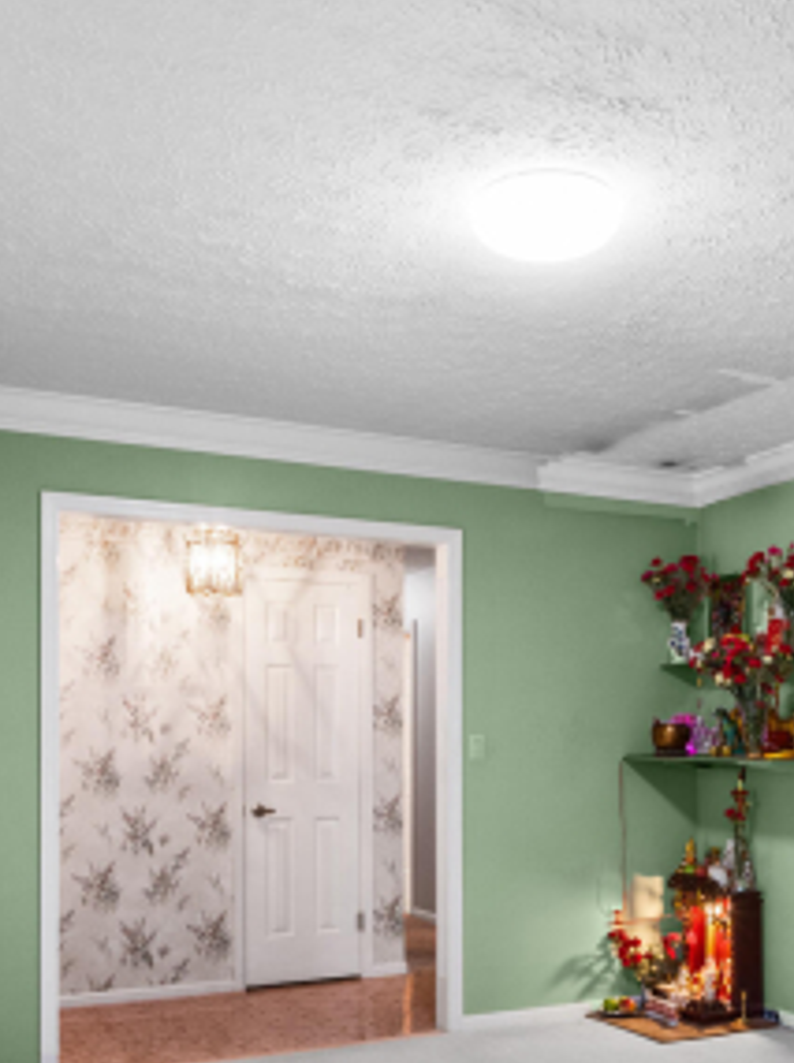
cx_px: 529
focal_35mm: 40
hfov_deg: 35.6
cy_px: 750
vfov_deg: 45.9
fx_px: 1223
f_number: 9
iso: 400
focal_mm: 10.5
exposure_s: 1/1.25
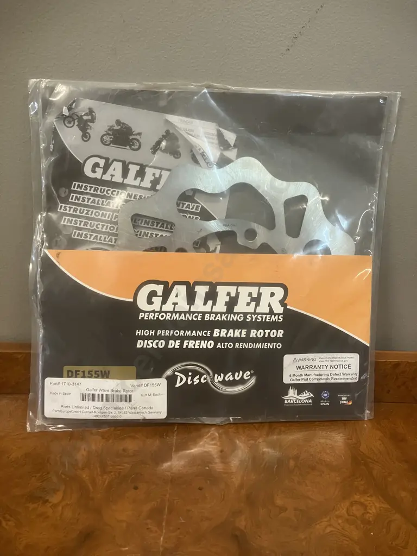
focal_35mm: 28
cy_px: 278
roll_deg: -1.4
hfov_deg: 49.7
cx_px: 208
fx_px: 450
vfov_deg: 63.4
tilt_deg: -18.8
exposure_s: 1/50
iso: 160
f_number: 1.8
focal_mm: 3.99
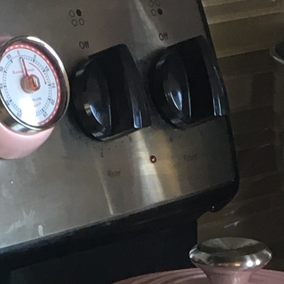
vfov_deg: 9.3
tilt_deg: -25.5
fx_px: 1652
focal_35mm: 178
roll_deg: +1.4
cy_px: 534
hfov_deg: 9.7
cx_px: -30
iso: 50
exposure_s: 1/30
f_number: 2.2
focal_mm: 4.15
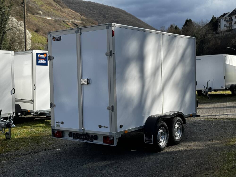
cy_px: 88
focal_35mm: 48
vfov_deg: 30.3
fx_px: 327
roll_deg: -0.4
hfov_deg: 39.7
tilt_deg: -3.1
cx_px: 118
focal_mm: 6.86
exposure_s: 1/3096
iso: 64
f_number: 1.78
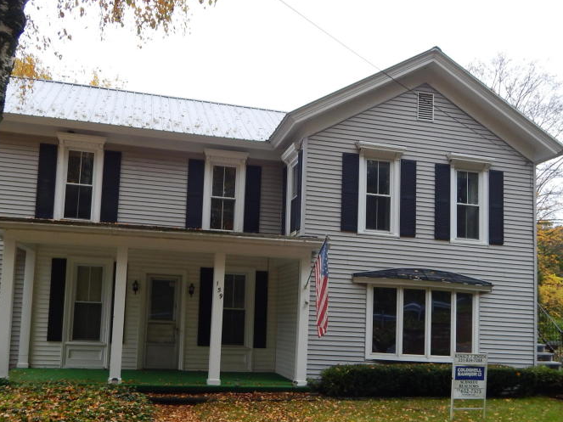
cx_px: 264
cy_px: 287
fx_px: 553
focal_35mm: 34
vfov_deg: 41.2
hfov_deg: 53.9
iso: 125
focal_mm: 4
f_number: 3
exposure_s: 1/125
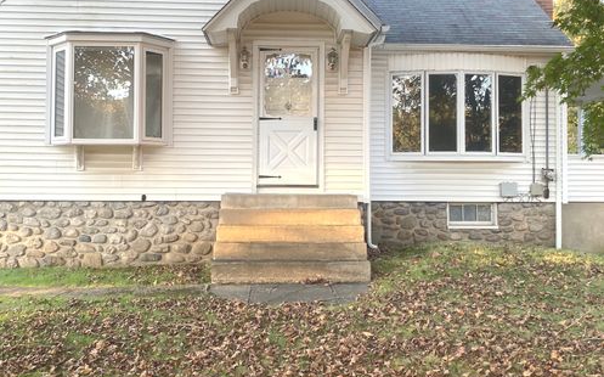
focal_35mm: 37
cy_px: 172
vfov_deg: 34.4
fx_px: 609
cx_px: 301
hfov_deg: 52.8
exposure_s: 1/121
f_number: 1.8
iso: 100
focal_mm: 4.25
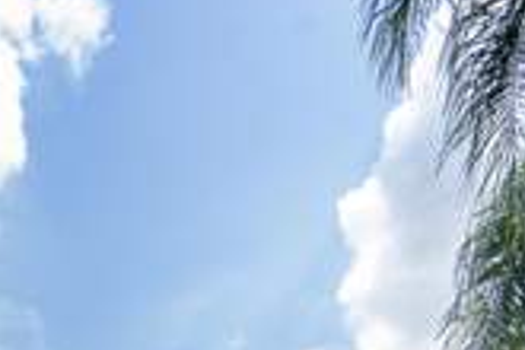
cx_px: -57
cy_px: 807
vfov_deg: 14.4
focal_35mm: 68
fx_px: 992
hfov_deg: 27.1
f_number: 10
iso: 320
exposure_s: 1/200
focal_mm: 14
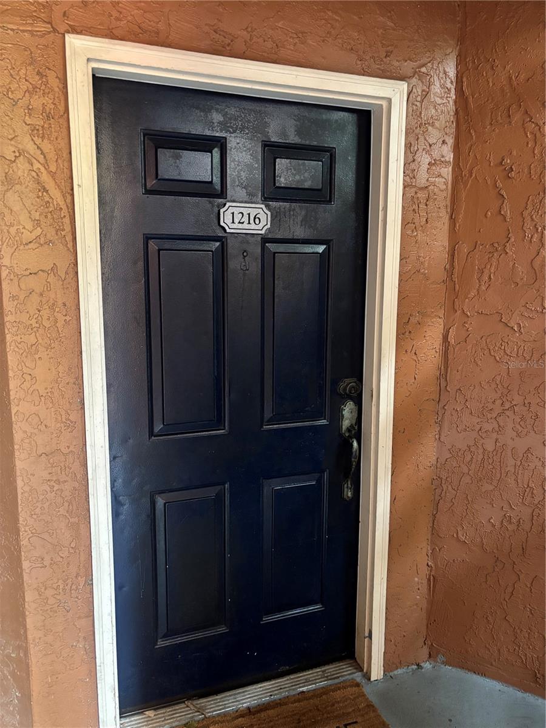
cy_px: 364
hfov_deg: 53.1
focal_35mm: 26
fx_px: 547
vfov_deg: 67.3
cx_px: 273
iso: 800
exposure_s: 1/30
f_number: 1.6
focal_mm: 5.96
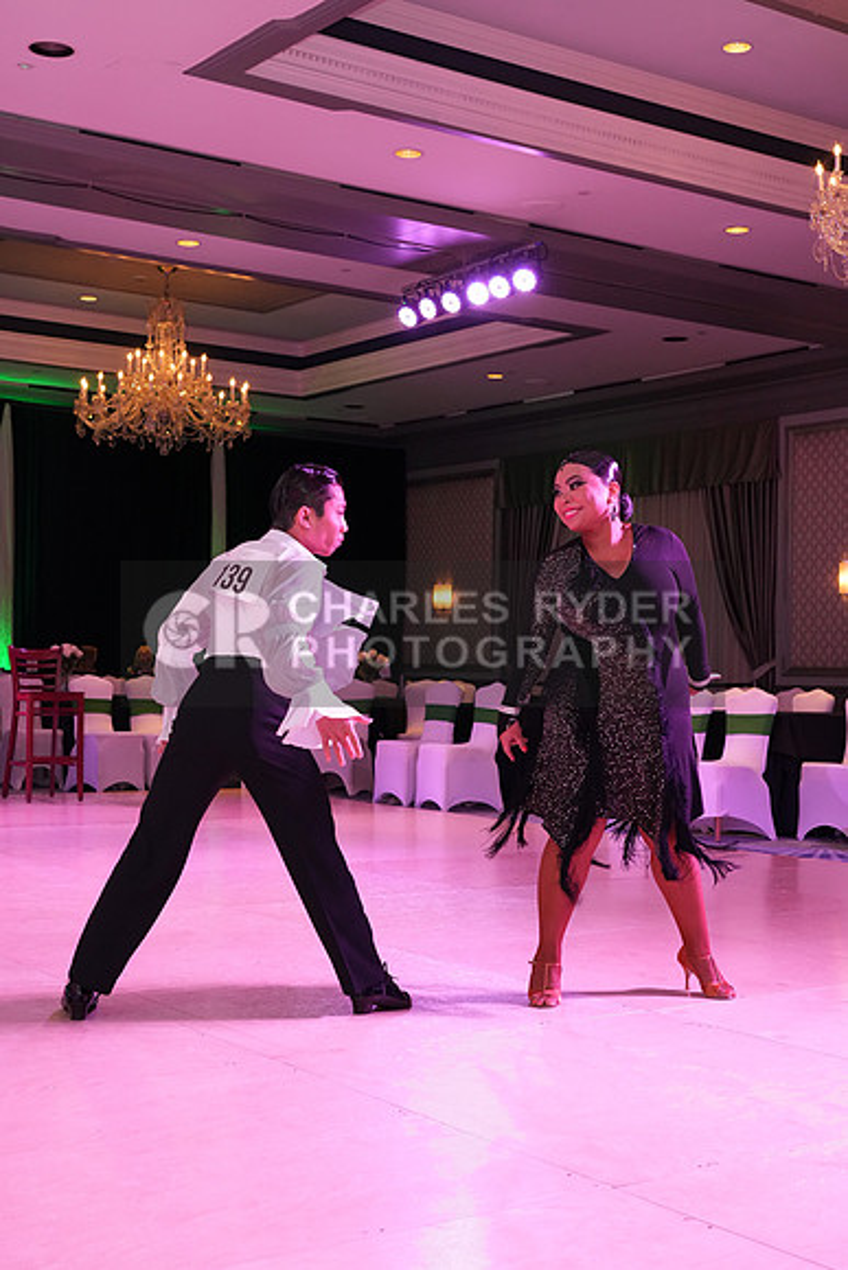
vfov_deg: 42.7
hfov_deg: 29.3
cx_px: 424
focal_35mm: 46
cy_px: 635
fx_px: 1624
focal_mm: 46
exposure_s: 1/250
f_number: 6.3
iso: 3200
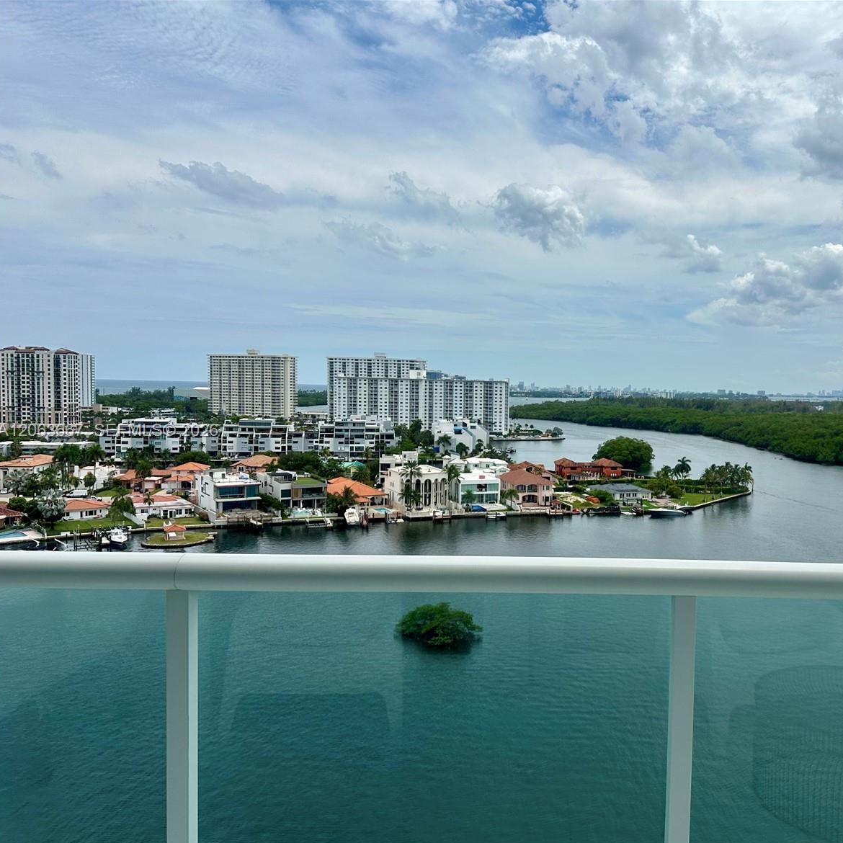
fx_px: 799
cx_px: 571
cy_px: 432
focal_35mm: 29
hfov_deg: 54.4
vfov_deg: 55.6
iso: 80
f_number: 1.78
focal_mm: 6.86
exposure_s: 1/8929
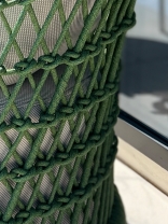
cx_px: -60
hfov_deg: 13.6
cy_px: -29
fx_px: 673
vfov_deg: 18.1
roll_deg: +2.3
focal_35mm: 104
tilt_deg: -10.4
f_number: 1.5
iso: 50
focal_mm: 5.7
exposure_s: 1/4831
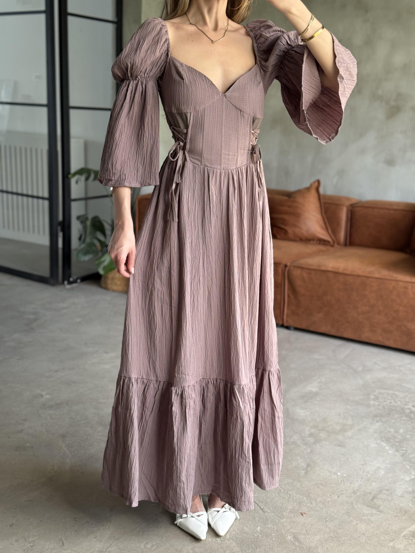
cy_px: 276
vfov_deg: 39.7
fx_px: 767
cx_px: 208
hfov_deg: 30.3
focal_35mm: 48
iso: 125
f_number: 1.78
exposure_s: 1/78
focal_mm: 6.76
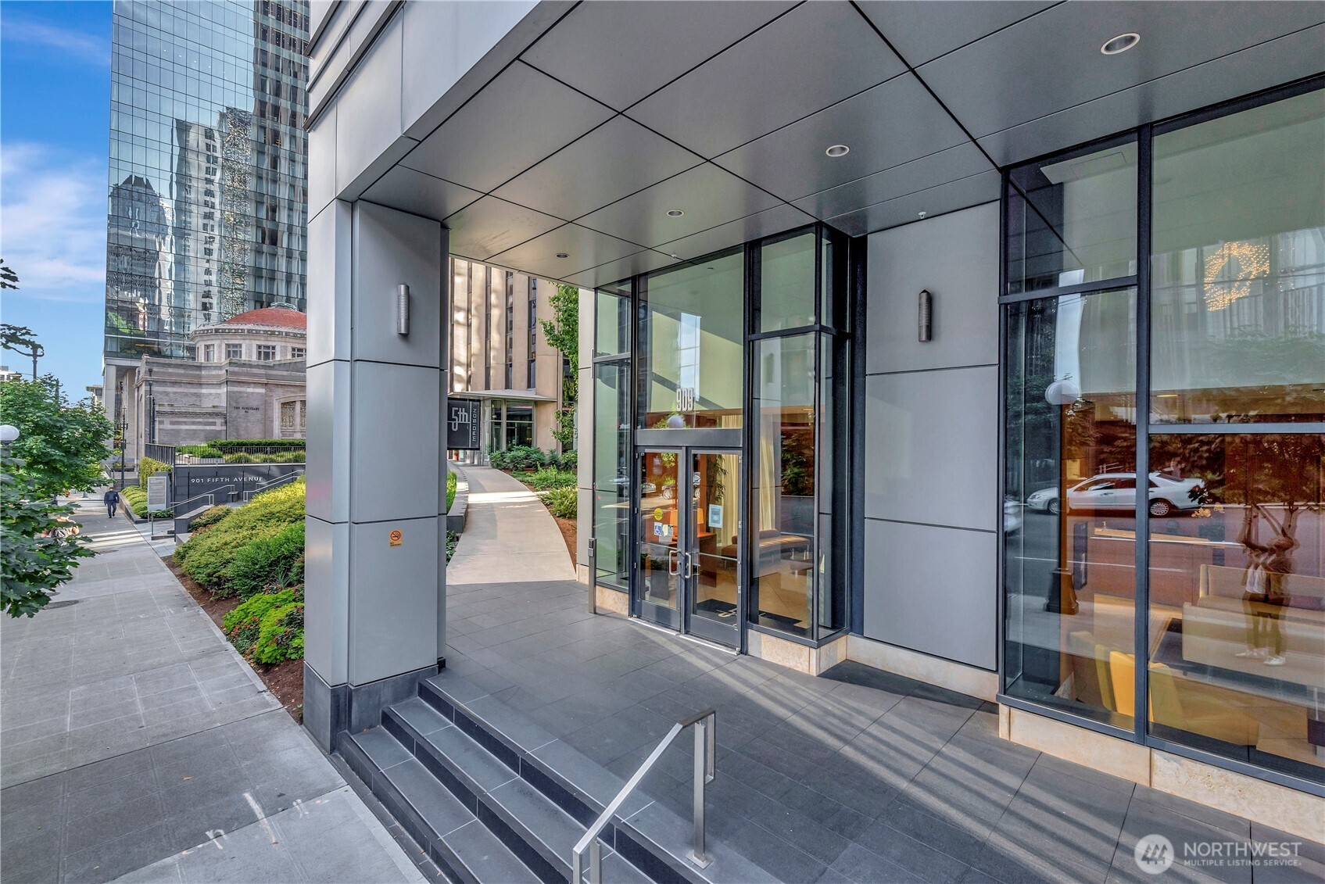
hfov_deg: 100.4
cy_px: 442
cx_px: 662
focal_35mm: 15
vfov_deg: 77.4
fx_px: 552
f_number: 8
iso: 400
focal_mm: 15
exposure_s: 1/80
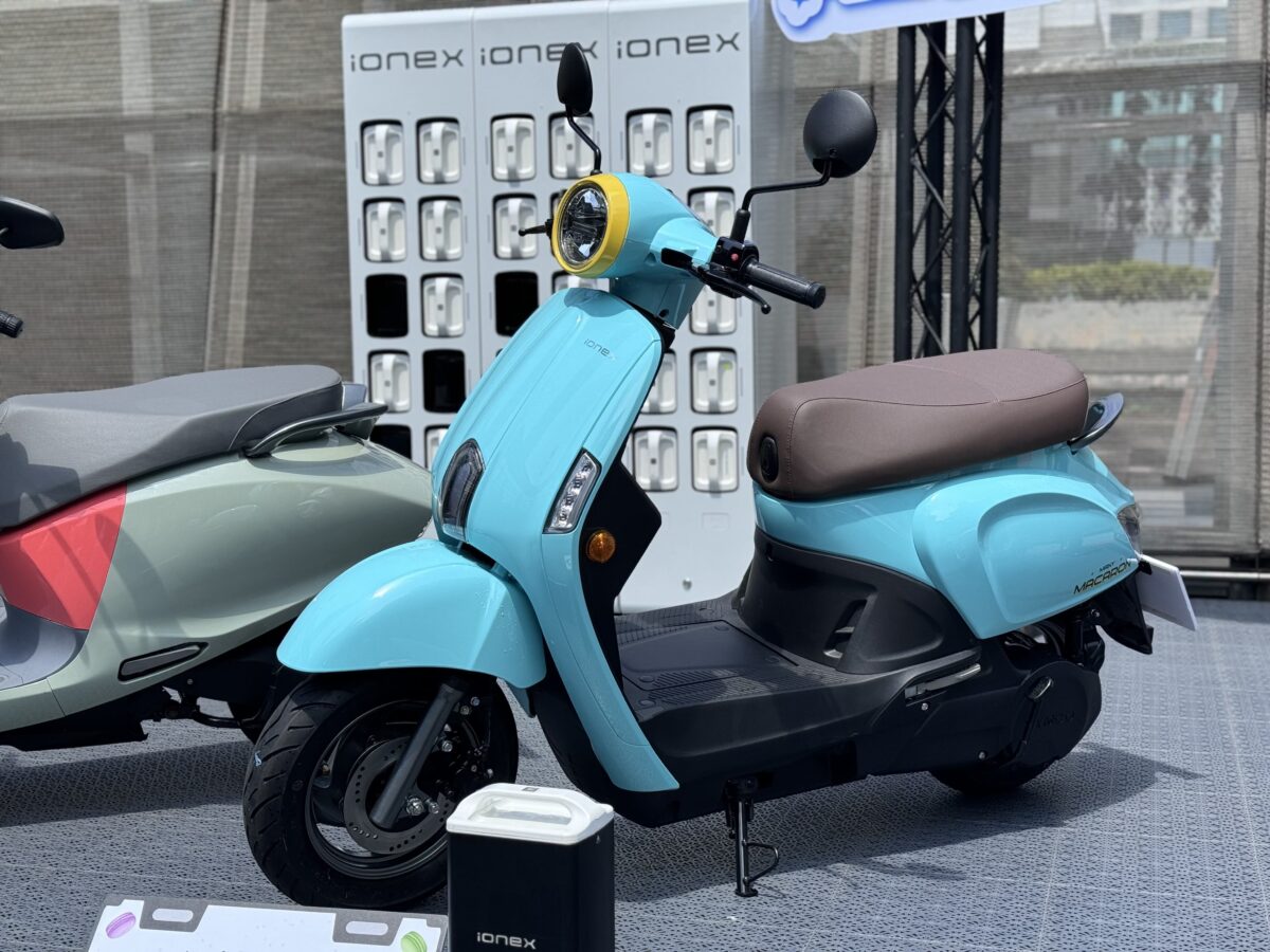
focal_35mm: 48
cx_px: 635
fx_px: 1761
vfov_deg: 30.3
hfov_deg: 39.7
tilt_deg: -4.8
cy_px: 476
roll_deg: +0.6
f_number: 1.78
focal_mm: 6.76
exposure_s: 1/2611
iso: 64
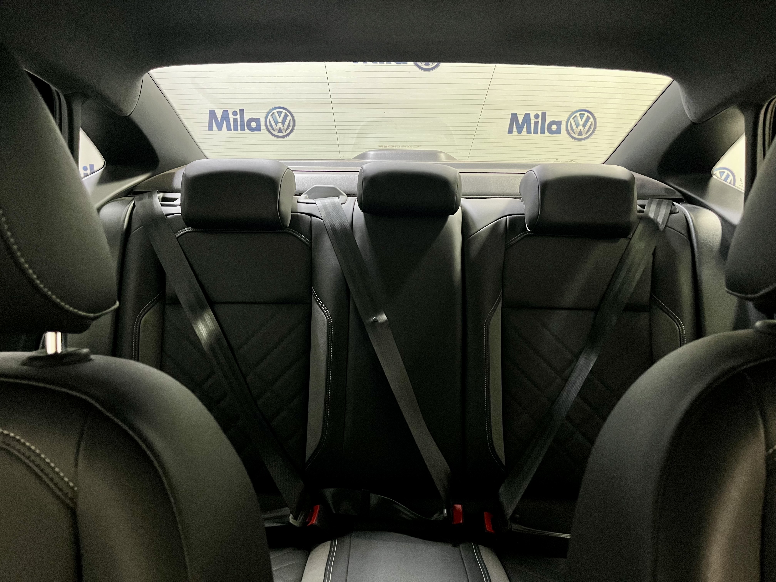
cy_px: 291
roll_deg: -0.4
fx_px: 583
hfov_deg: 67.3
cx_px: 388
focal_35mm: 26
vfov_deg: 53.1
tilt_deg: -13.2
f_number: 1.6
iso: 500
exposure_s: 1/30
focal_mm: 5.1
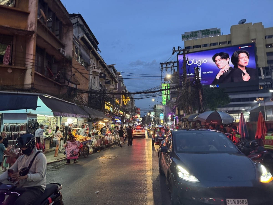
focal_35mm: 24
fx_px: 189
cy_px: 102
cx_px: 136
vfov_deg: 56.8
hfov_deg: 71.6
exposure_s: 1/50
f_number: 1.78
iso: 250
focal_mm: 6.76
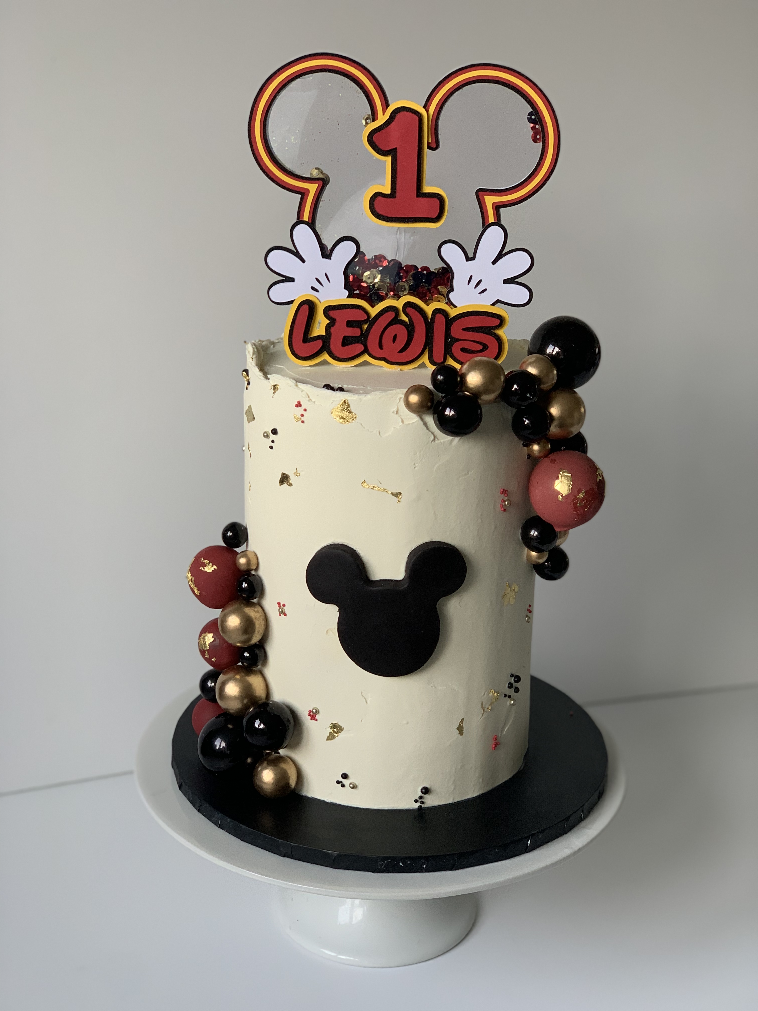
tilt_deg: -20.1
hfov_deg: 28.0
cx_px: 379
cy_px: 506
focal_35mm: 52
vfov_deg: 36.8
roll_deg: -1.5
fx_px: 1518
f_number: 2.4
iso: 80
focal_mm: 6
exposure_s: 1/122
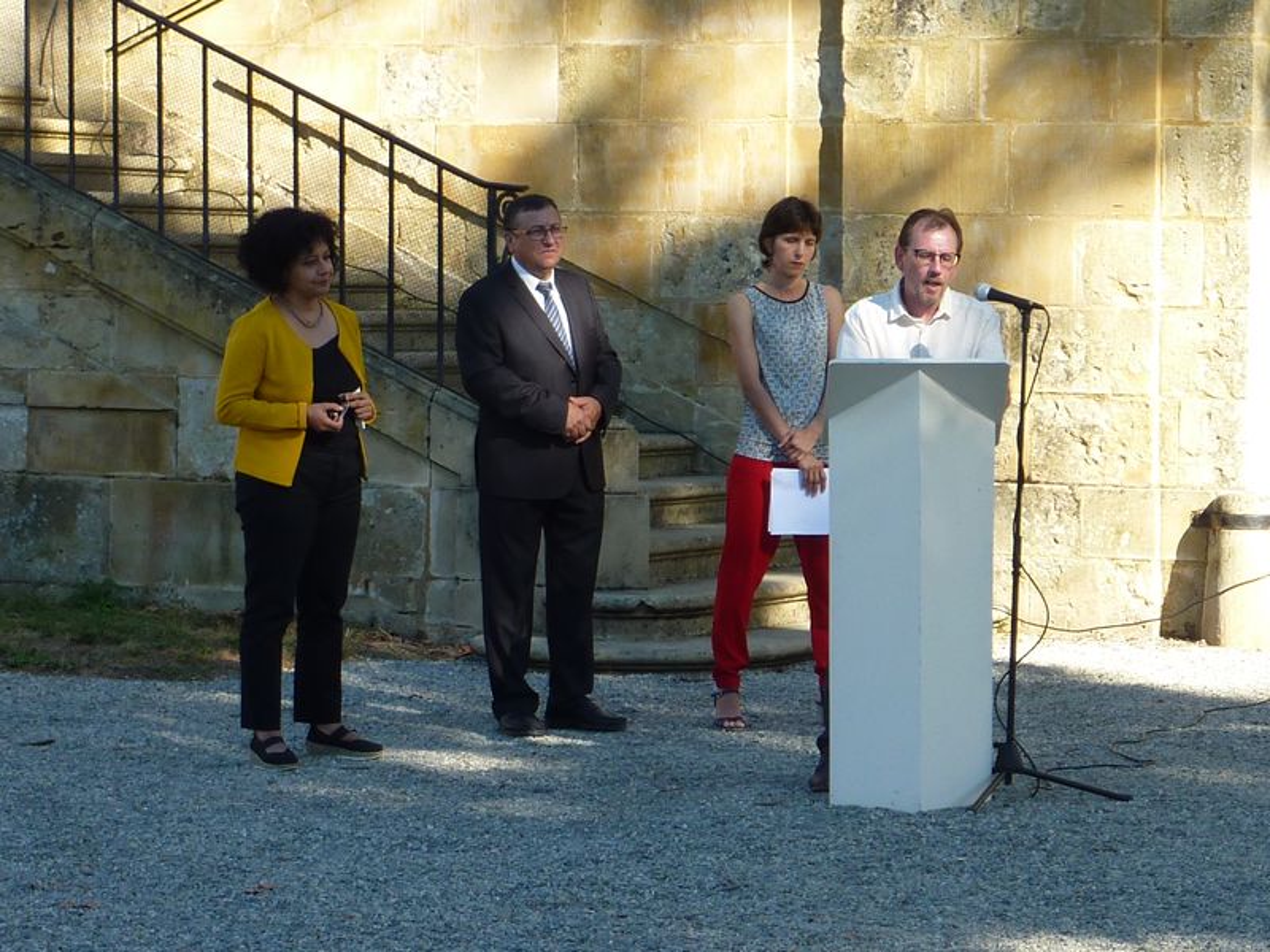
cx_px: 635
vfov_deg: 11.3
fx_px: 4806
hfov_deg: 15.1
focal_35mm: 131
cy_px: 476
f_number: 4.1
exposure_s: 1/160
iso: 80
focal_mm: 11.9
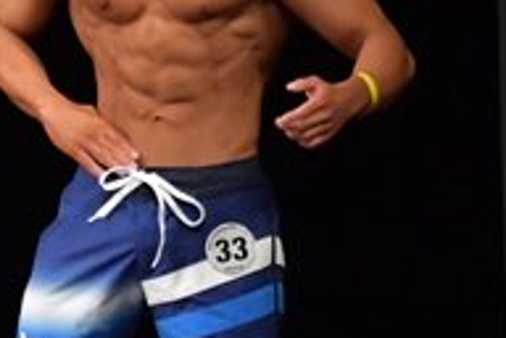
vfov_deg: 1.3
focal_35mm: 1088
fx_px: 15291
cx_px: -109
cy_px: 214
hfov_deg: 1.9
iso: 6400
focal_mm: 180
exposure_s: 1/400
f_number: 5.6
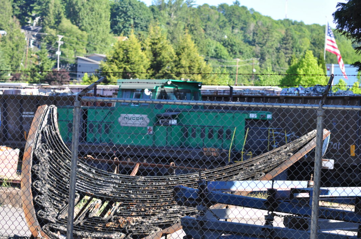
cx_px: 180
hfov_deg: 16.1
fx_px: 1277
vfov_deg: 10.7
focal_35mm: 128
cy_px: 120
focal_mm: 85
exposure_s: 1/400
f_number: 5
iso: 200
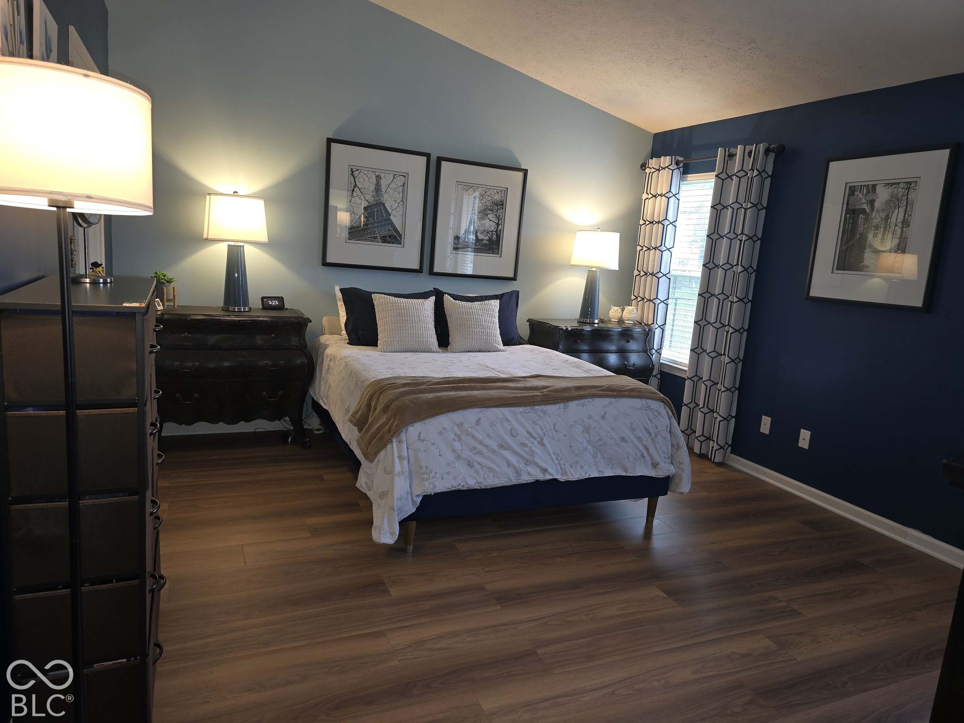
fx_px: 641
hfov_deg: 73.9
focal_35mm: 23
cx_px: 482
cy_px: 362
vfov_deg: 58.9
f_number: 1.7
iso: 100
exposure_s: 1/24
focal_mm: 6.3
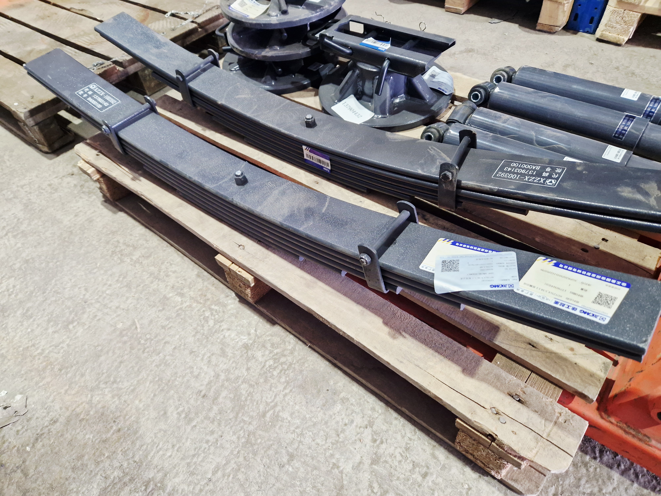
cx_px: 330
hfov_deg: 73.9
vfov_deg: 58.9
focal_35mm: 23
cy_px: 248
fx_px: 439
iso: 500
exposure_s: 1/100
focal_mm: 5.4
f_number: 1.8
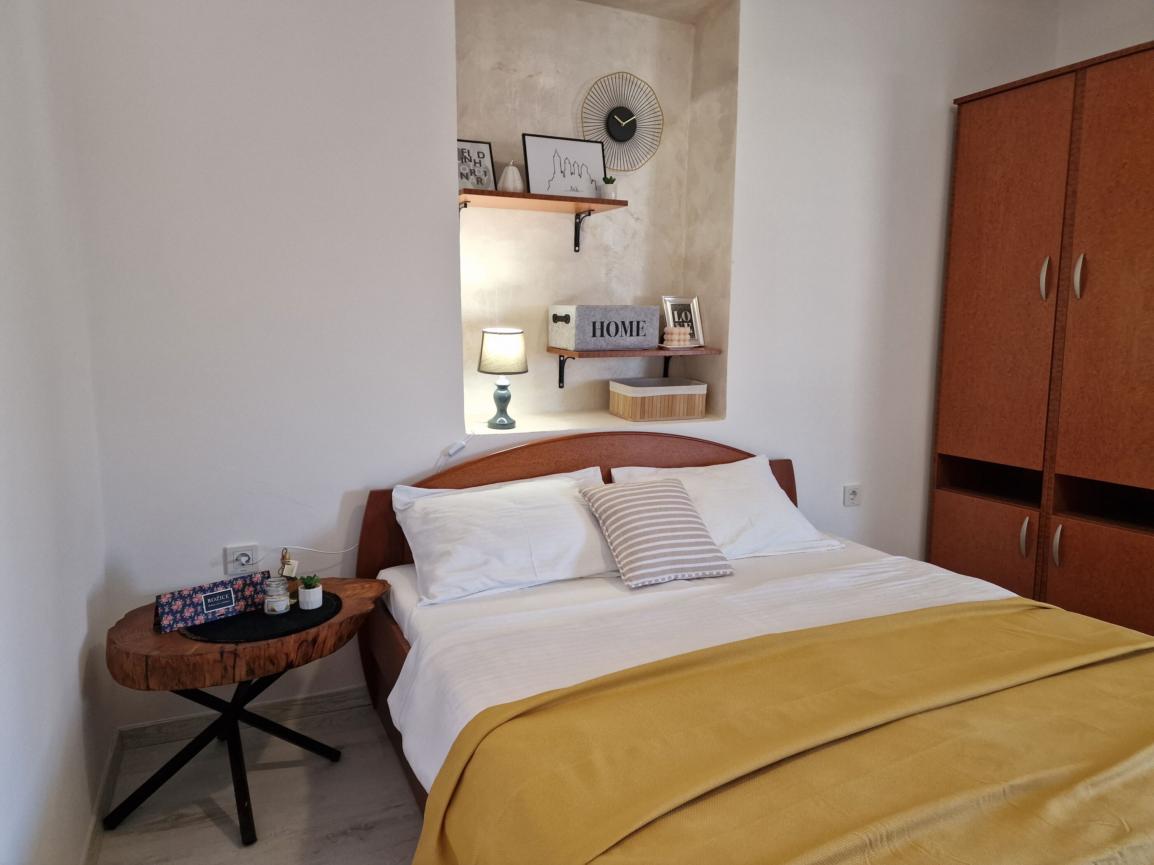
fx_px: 767
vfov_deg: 58.9
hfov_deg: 73.9
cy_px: 432
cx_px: 577
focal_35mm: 23
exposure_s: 1/100
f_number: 1.8
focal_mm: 6.4
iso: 320
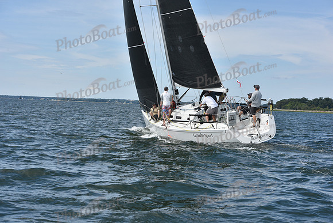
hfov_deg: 20.0
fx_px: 944
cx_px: 166
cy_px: 112
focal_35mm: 102
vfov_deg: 13.4
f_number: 9
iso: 320
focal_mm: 102
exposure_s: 1/1000
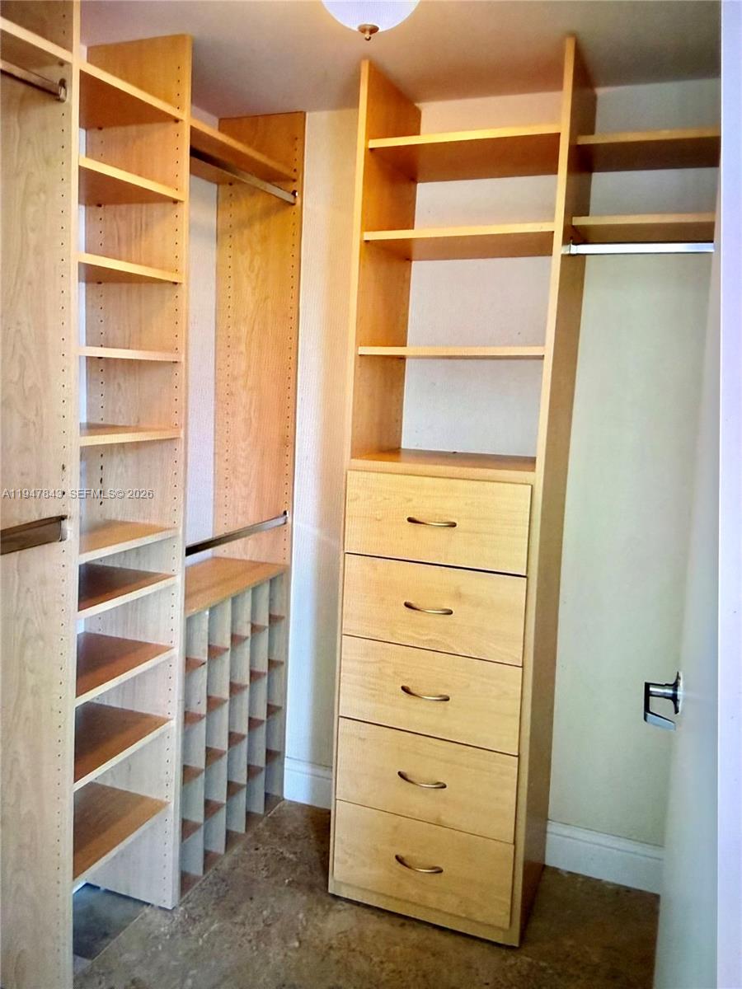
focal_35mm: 24
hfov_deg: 56.8
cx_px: 371
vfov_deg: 71.6
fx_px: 686
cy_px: 494
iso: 160
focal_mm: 2.22
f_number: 2.2
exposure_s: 1/60
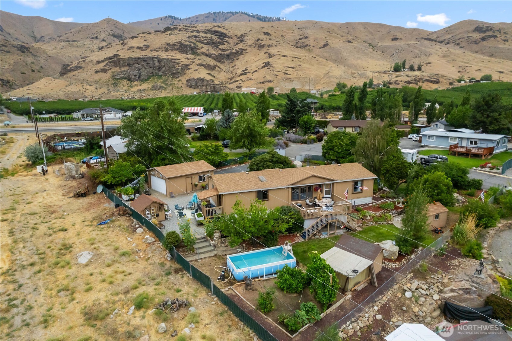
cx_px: 256
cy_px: 170
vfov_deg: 57.2
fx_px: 313
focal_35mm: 22
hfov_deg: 78.6
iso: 100
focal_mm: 8.38
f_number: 2.8
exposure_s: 1/3000
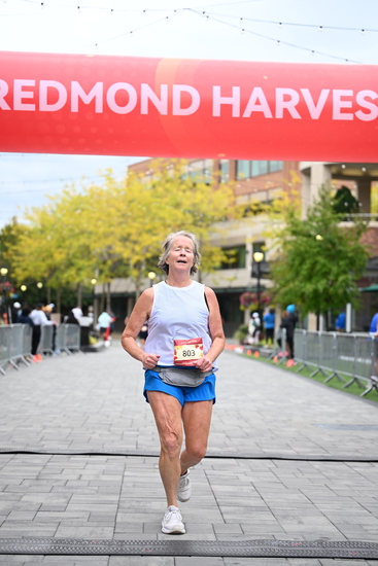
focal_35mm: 70
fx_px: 1102
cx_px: 189
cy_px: 283
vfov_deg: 28.8
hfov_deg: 19.5
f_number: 2.8
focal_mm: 70
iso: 640
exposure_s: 1/2500
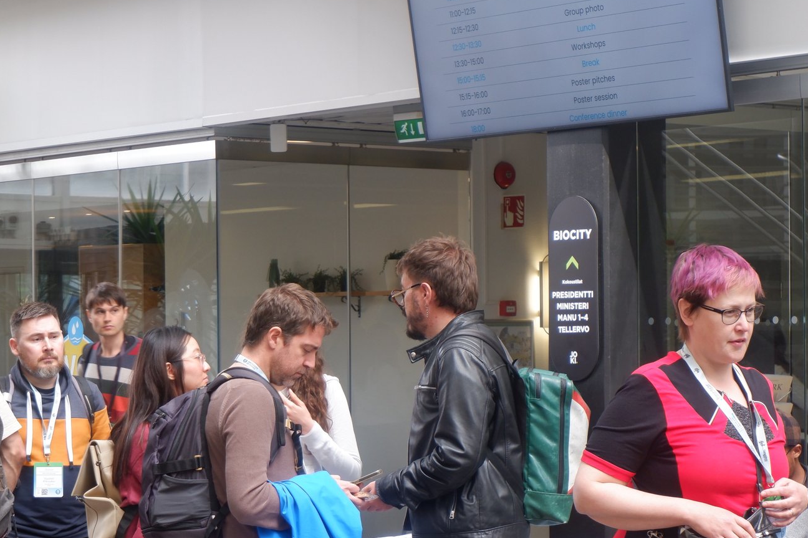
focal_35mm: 105
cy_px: 367
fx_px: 2356
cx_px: 272
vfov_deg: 13.0
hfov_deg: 19.4
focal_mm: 45
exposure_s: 1/100
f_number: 5.6
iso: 500
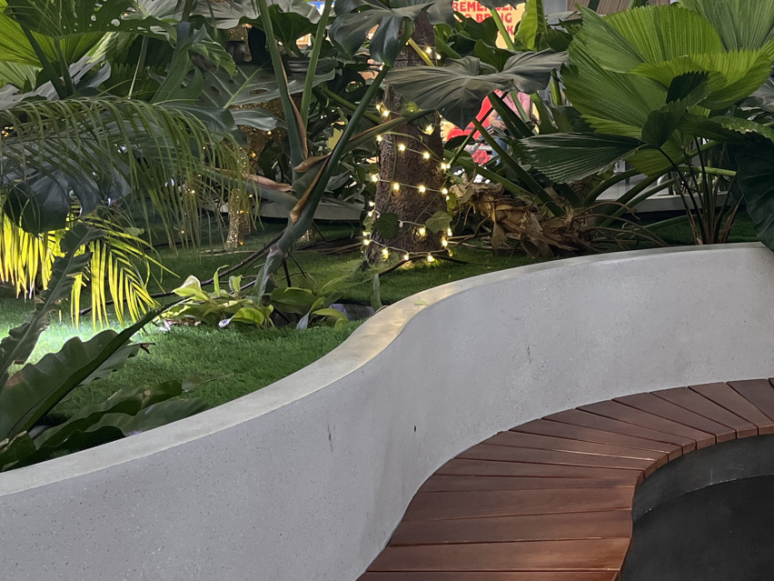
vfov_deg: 22.7
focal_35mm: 61
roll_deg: +0.9
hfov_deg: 29.4
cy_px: -52
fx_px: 1364
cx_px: 790
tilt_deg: +3.8
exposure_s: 1/121
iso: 100
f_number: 1.6
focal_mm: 5.1
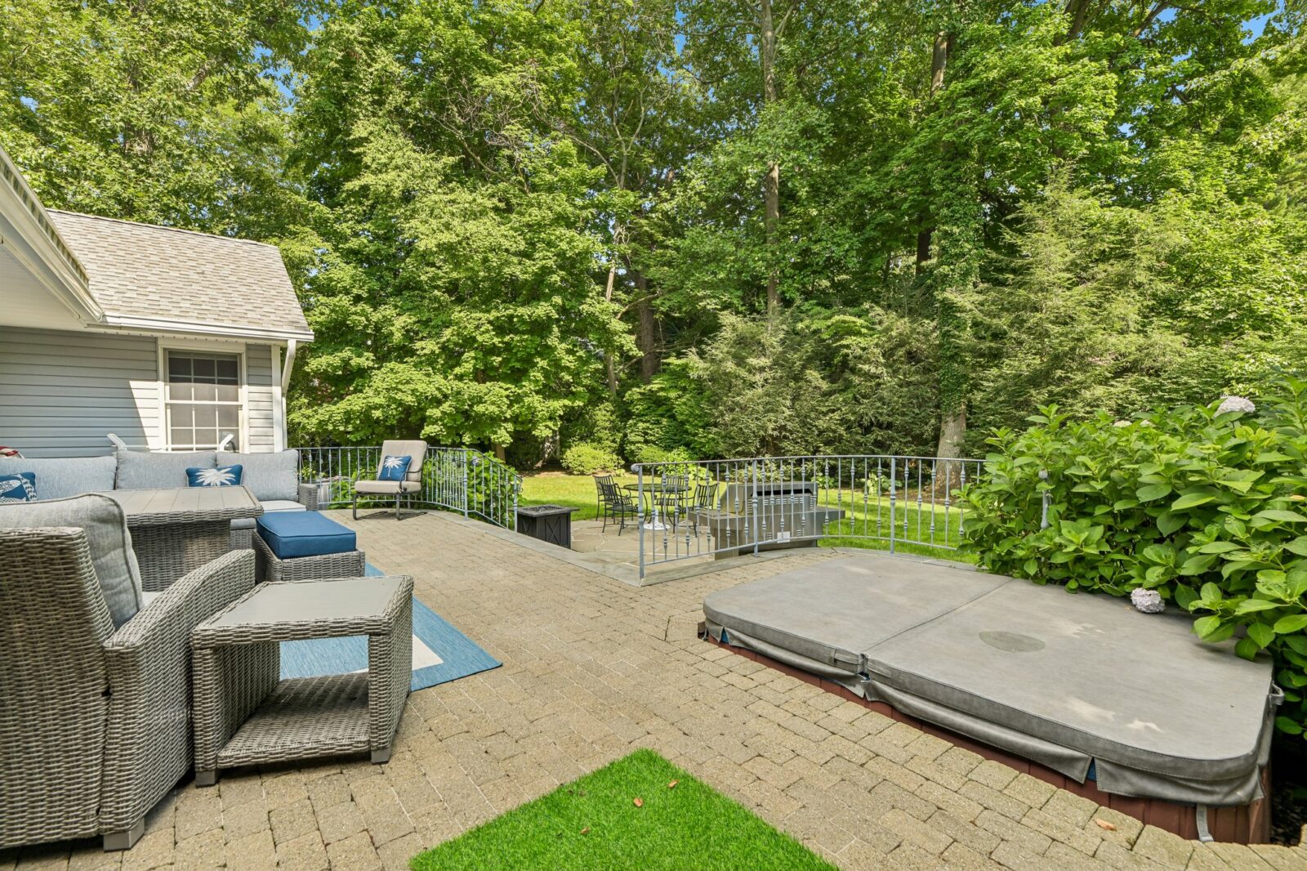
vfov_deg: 73.7
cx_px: 654
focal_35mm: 16
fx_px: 581
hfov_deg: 96.7
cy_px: 436
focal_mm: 16
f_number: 9
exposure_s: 1/160
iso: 250
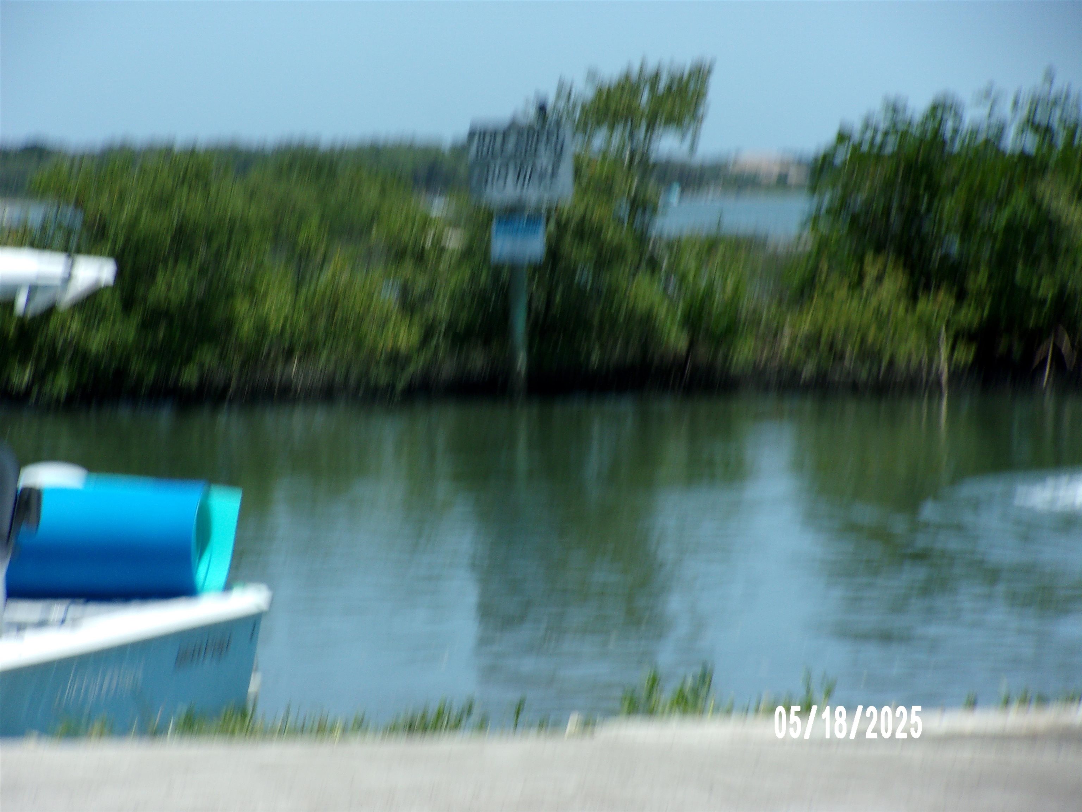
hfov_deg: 13.9
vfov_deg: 10.4
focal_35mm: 142
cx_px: 541
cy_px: 406
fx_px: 4439
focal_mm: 25.5
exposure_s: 1/340
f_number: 6.3
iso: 80
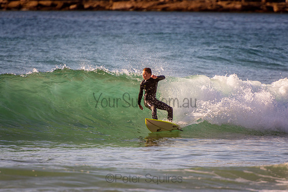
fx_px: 4801
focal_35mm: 600
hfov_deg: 3.4
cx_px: 144
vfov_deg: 2.3
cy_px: 96
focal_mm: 400
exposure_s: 1/2000
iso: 640
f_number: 5.6
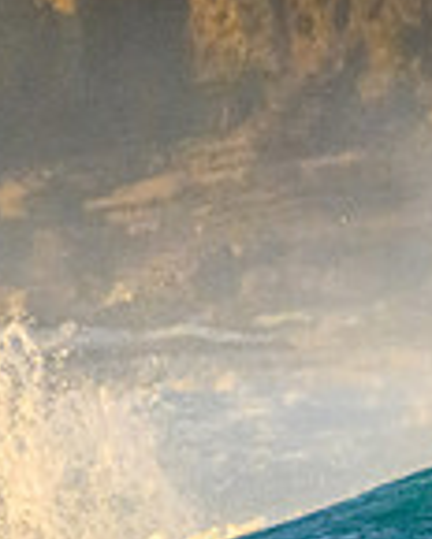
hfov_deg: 0.4
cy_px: 602
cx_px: 1077
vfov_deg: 0.5
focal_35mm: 4112
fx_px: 65718
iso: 4500
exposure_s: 1/2000
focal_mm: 800
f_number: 11
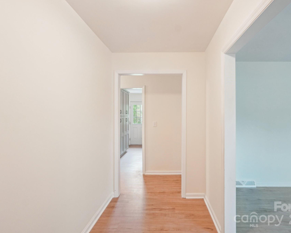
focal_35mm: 18
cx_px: 155
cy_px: 116
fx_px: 154
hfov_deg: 86.7
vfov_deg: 74.3
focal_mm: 10.5
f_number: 8
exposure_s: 1/3.33
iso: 400
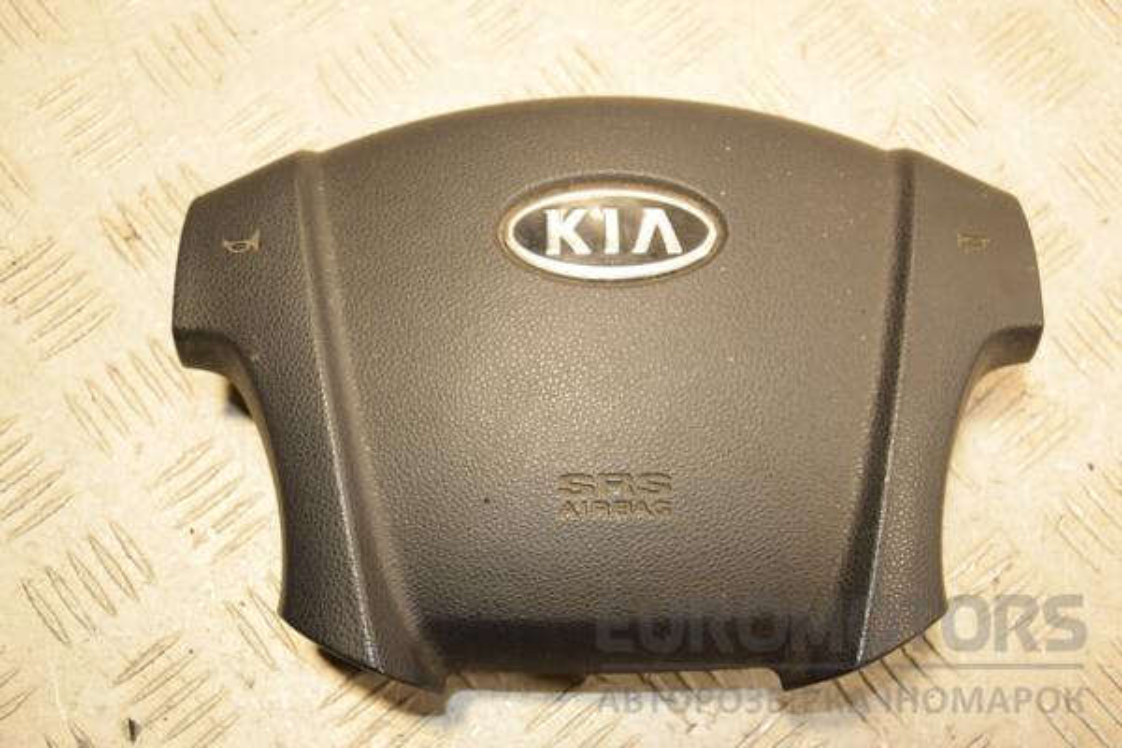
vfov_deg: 26.5
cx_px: 561
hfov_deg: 38.9
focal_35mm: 51
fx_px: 1589
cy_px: 374
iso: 800
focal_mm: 34
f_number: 5
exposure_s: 1/160
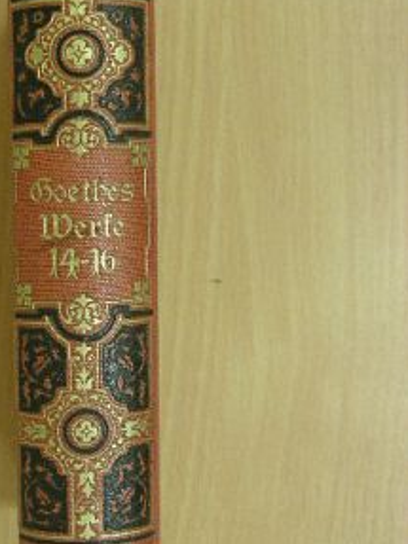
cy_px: 253
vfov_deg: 32.2
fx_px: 944
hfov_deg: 24.1
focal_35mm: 60
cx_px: 89
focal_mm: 6.3
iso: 200
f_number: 3.5
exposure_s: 1/15.1
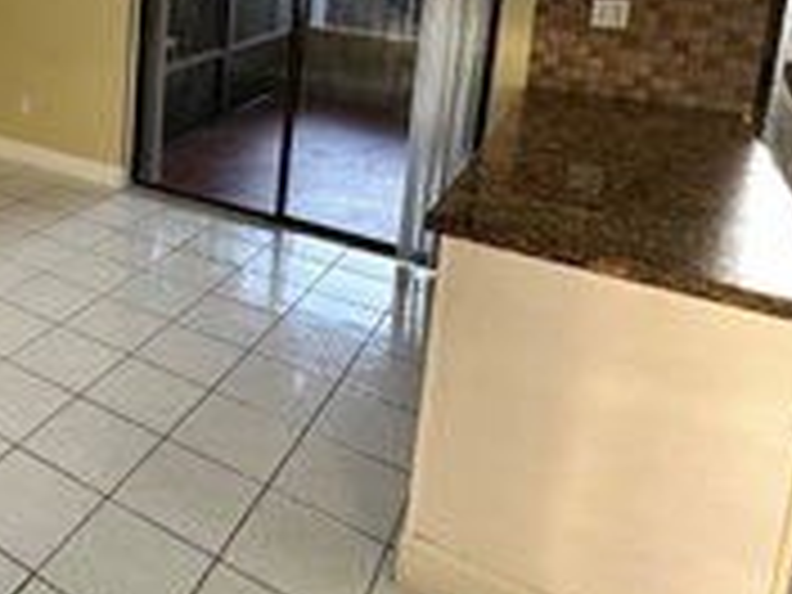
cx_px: 47
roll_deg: -2.7
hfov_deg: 47.2
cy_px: 40
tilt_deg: -10.4
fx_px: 778
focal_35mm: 34
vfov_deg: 38.4
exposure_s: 1/60
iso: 200
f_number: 2.2
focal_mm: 2.22
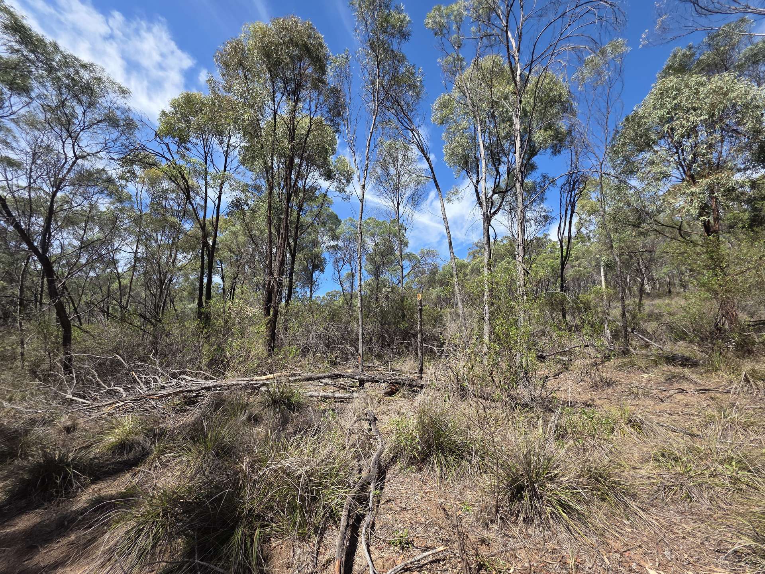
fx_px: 287
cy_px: 287
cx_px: 382
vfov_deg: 89.9
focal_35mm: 13
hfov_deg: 106.2
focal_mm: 2.2
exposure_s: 1/1132
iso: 40
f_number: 1.9
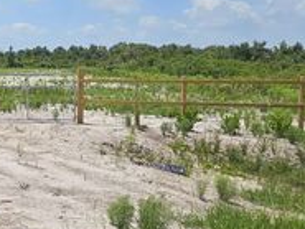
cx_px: -77
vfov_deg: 32.1
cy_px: 89
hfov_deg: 32.9
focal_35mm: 45
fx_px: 397
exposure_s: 1/6151
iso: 50
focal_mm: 2.2
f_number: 2.2
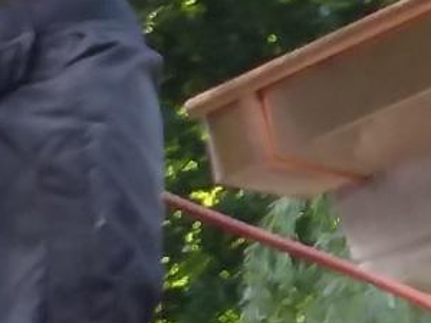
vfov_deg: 10.0
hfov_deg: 12.8
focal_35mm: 144
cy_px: -162
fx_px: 1793
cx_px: 698
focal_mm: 2.91
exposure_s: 1/100
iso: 50
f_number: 1.9
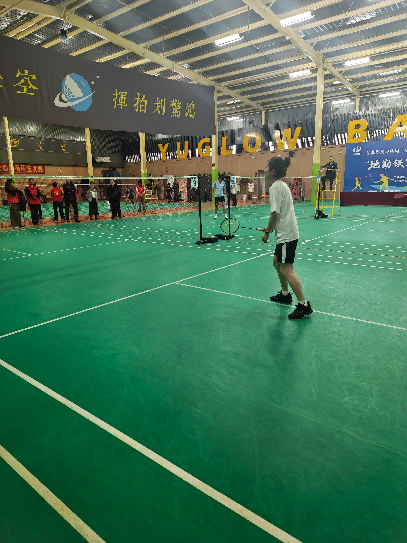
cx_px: 204
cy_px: 272
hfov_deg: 56.8
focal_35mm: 24
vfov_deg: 71.6
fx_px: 376
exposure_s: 1/250
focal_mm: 6.12
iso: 1600
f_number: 1.9
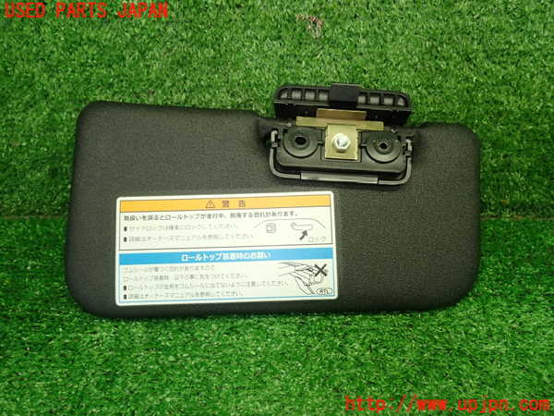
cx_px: 277
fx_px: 480
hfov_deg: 60.0
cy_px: 208
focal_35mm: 30
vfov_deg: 46.8
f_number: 2.3
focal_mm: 5.4
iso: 200
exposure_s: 1/50
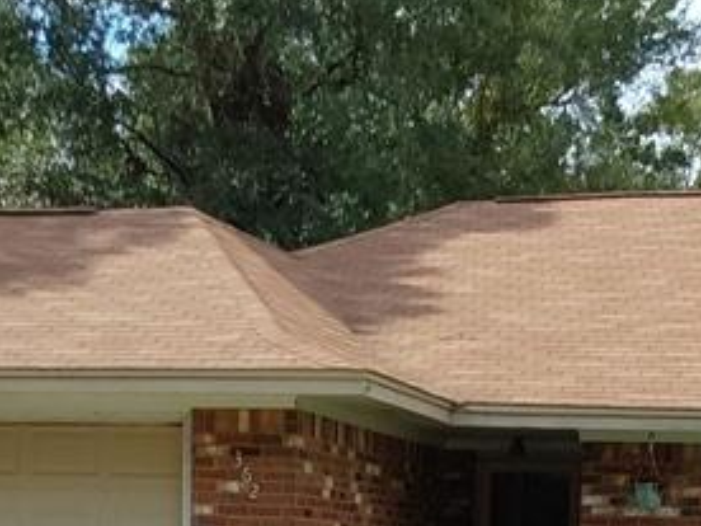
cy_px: 920
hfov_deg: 18.9
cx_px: 439
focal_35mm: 104
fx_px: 2106
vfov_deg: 13.0
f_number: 1.9
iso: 50
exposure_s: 1/1442
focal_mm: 2.91
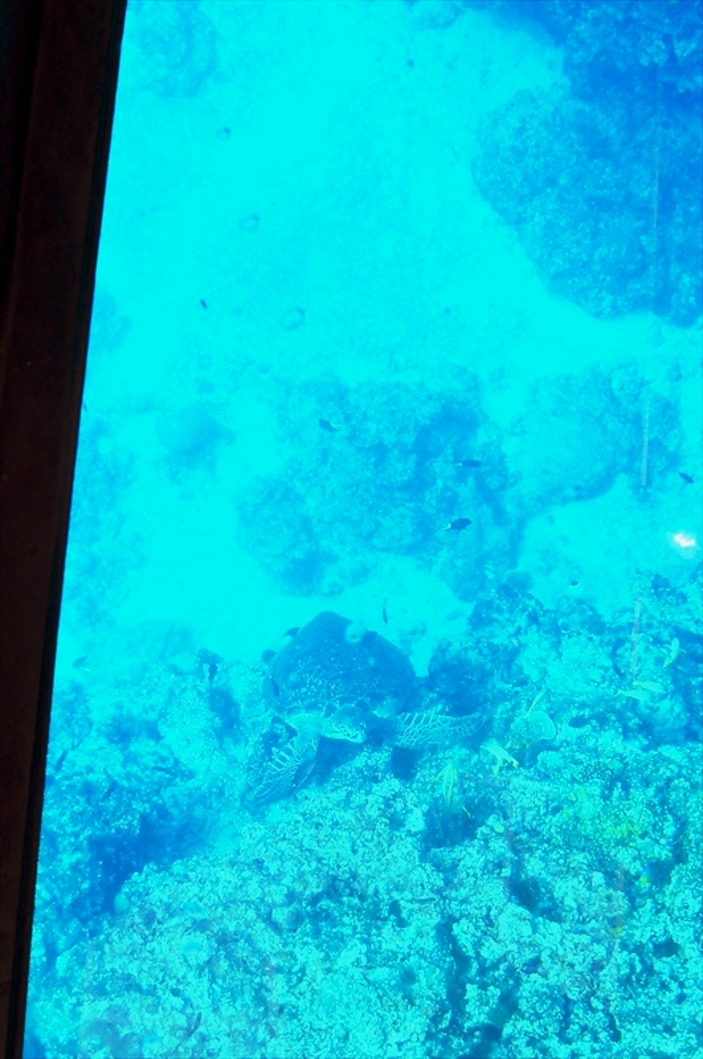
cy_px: 530
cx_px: 352
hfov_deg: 21.8
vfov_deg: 32.4
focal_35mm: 62
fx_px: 1821
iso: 200
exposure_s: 1/160
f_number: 4
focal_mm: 18
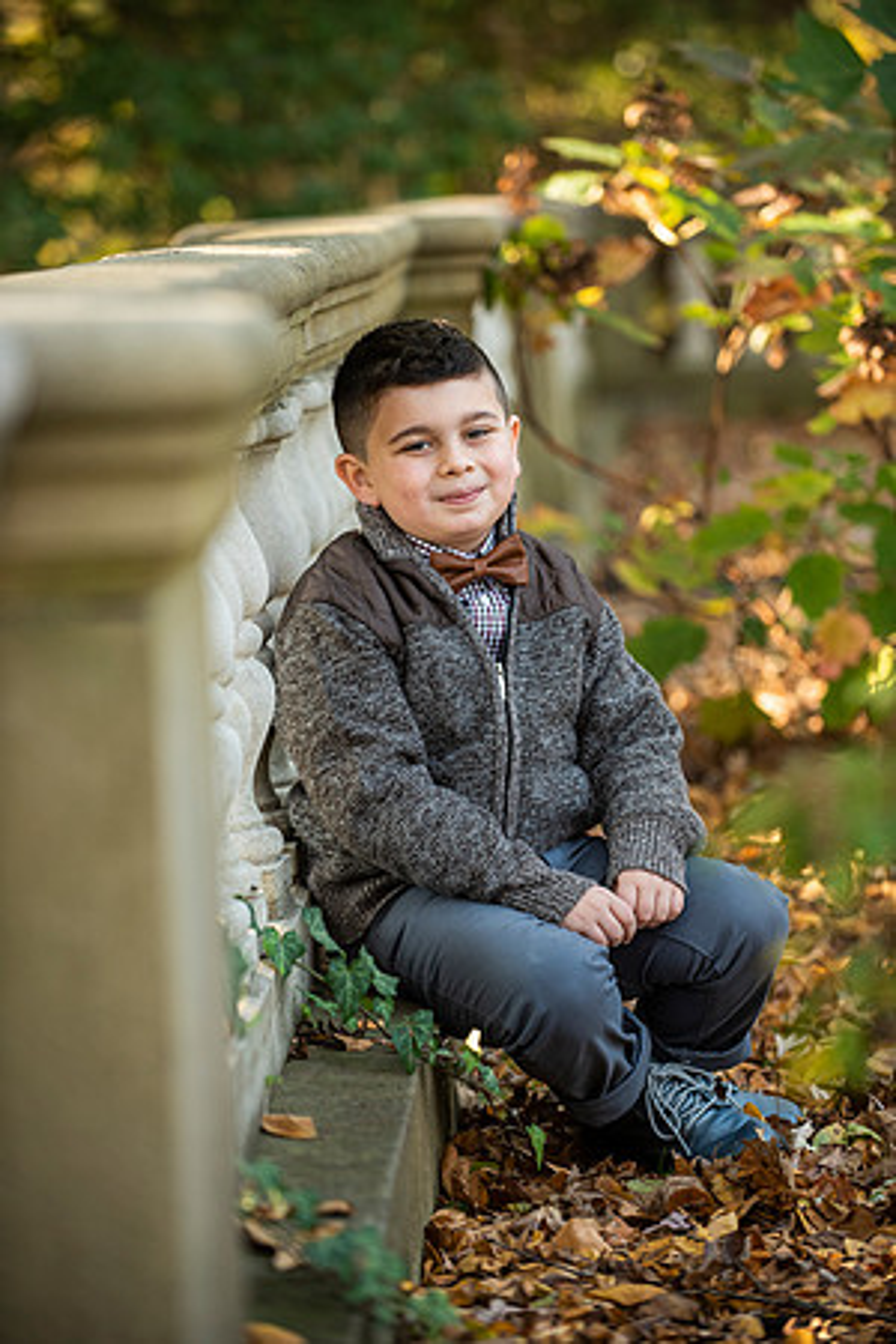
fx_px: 5226
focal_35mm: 140
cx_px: 448
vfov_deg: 14.7
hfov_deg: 9.8
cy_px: 672
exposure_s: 1/200
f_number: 3.5
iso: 250
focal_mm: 140
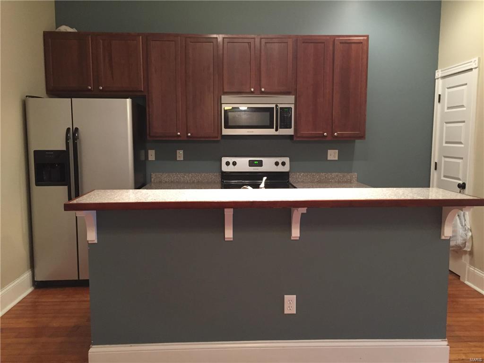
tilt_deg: -6.5
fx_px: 405
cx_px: 242
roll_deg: -1.1
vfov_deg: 48.2
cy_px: 182
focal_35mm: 29
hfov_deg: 61.7
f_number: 2.2
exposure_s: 1/17
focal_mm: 4.15
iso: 250
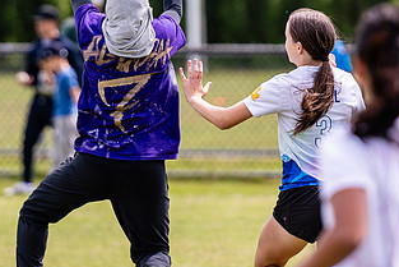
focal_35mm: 825
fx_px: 9148
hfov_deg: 2.5
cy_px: 57
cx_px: 185
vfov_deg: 1.7
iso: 160
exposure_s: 1/1250
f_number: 3.2
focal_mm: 200
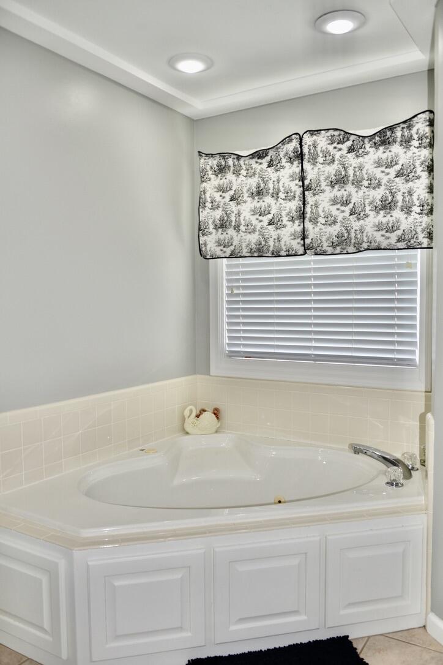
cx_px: 222
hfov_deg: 46.4
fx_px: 517
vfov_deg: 65.5
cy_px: 332
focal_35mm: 28
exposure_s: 1/250
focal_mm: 28
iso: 400
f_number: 4
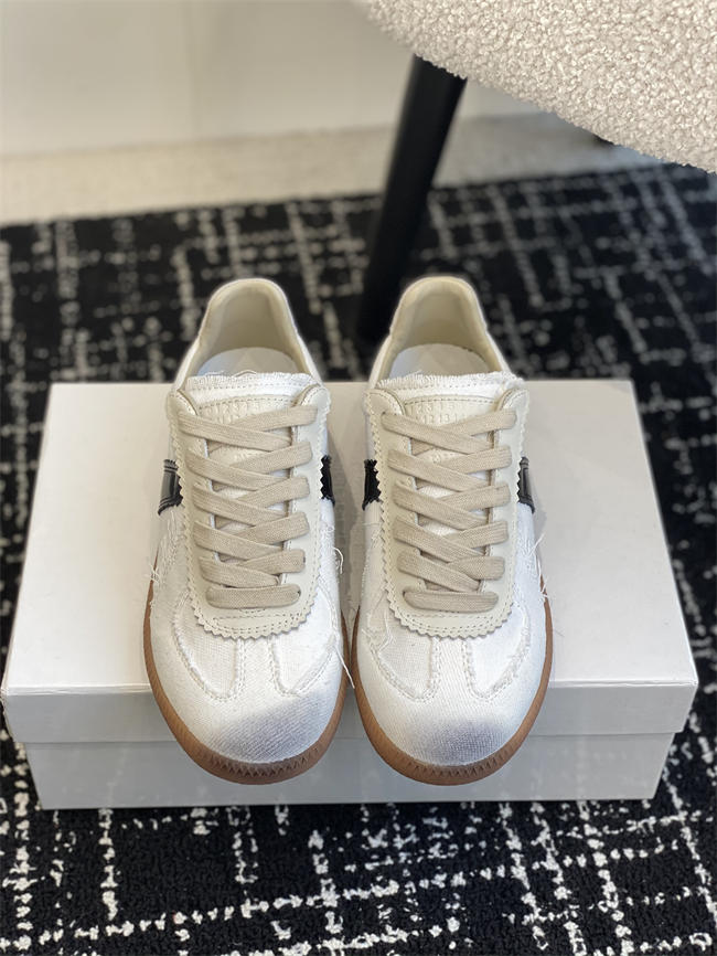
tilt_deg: -46.8
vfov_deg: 36.8
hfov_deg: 28.0
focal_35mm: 52
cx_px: 358
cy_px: 478
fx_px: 1435
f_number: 2
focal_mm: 6
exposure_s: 1/122
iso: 40
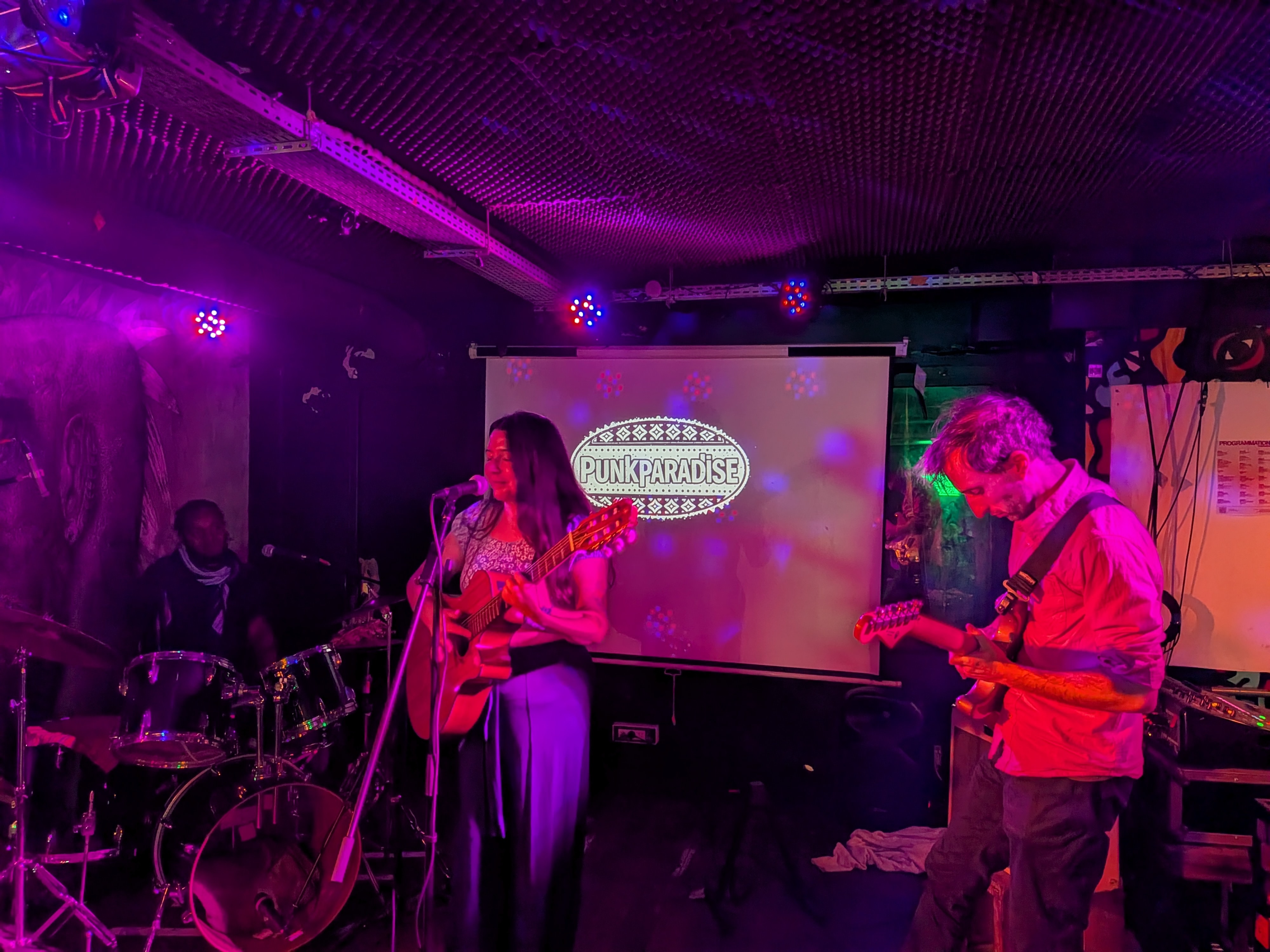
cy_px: 476
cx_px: 635
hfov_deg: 71.6
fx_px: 881
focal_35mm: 24
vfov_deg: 56.8
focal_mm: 4.53
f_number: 1.7
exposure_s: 1/51.4
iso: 46
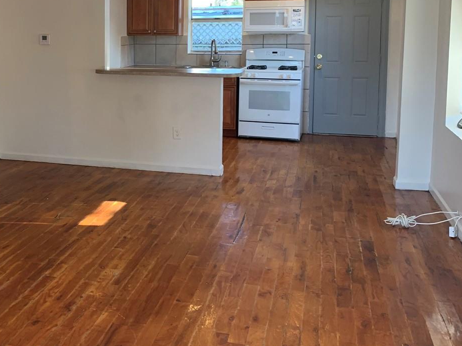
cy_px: 101
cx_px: 105
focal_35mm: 45
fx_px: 601
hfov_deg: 40.6
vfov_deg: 31.8
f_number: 1.8
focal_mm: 4.25
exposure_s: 1/88
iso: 100
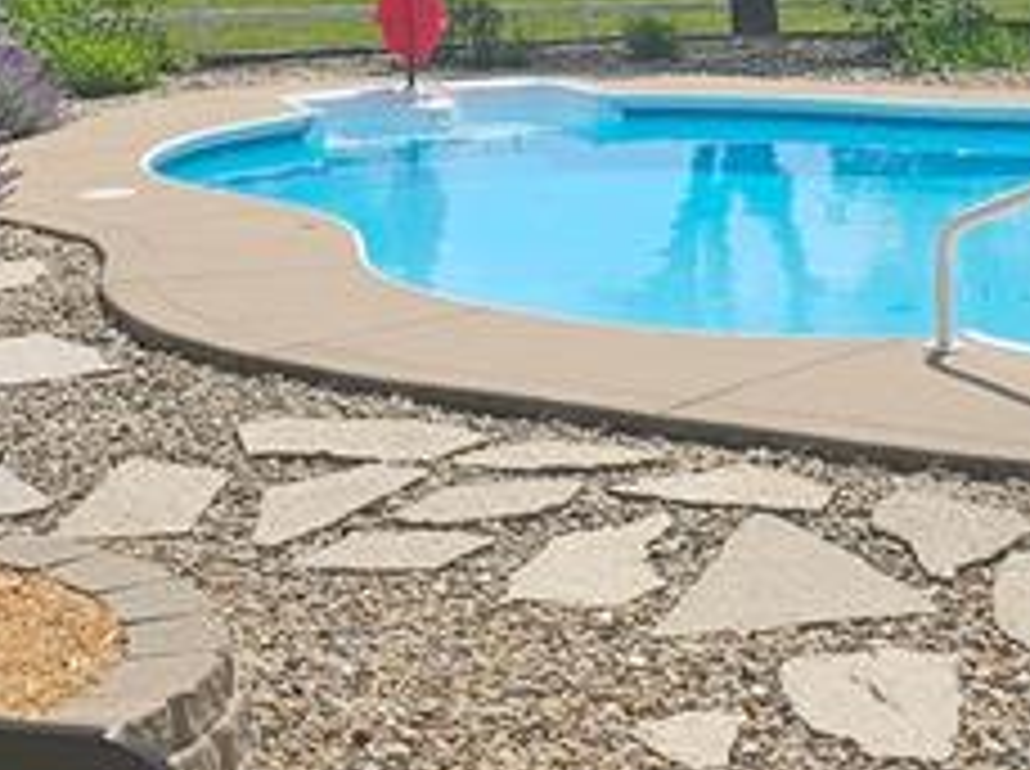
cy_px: -23
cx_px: 670
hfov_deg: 19.1
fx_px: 3060
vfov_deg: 14.1
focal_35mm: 103
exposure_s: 1/1192
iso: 10
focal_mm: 6.3
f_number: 1.7
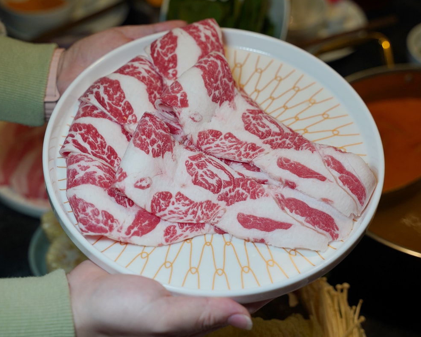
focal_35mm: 57
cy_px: 169
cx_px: 198
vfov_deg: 26.7
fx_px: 710
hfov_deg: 33.0
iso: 400
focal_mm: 50
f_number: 4
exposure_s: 1/160
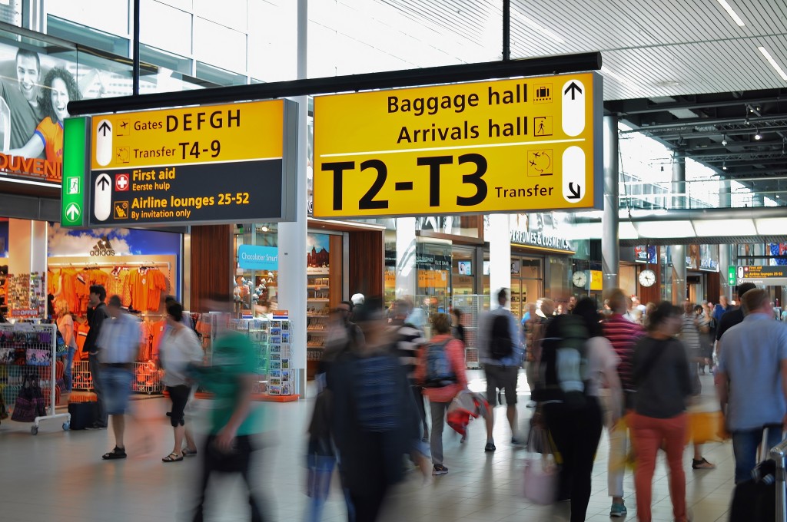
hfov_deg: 36.9
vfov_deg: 25.0
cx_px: 394
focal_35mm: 54
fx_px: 1179
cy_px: 261
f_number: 5
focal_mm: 36
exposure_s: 1/4
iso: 200
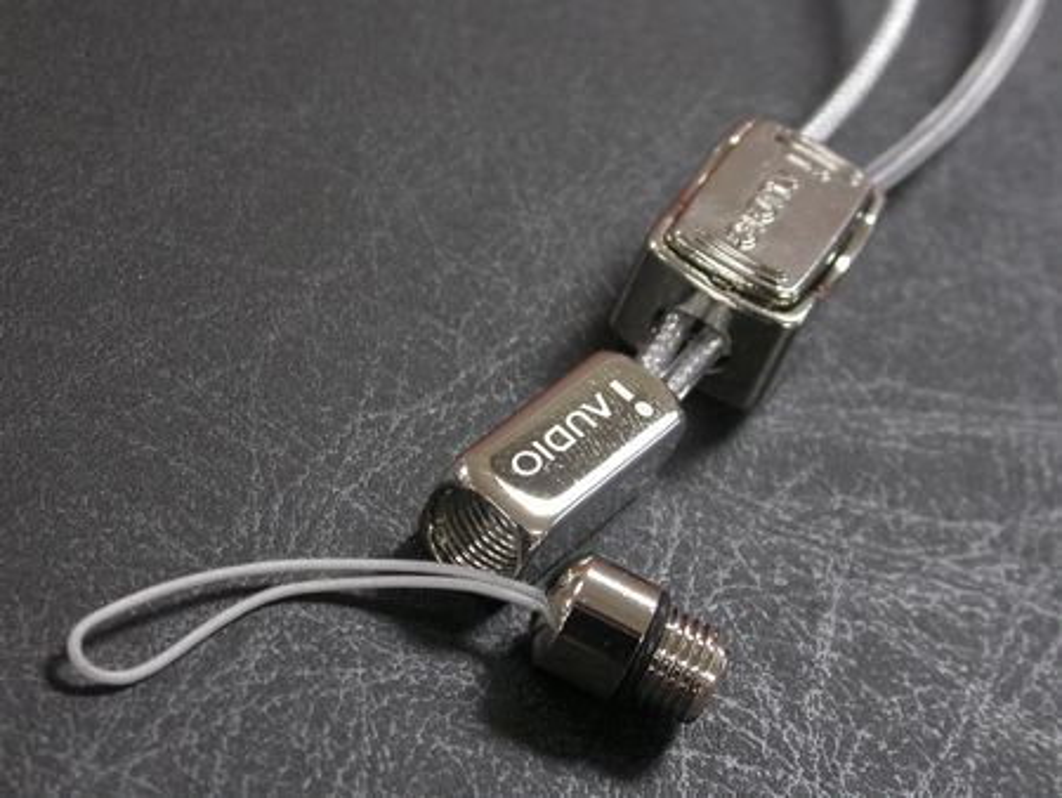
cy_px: 399
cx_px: 531
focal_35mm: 117
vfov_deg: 12.7
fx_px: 3591
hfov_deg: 16.8
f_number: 6.2
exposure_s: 1/3.5
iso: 100
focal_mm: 24.2
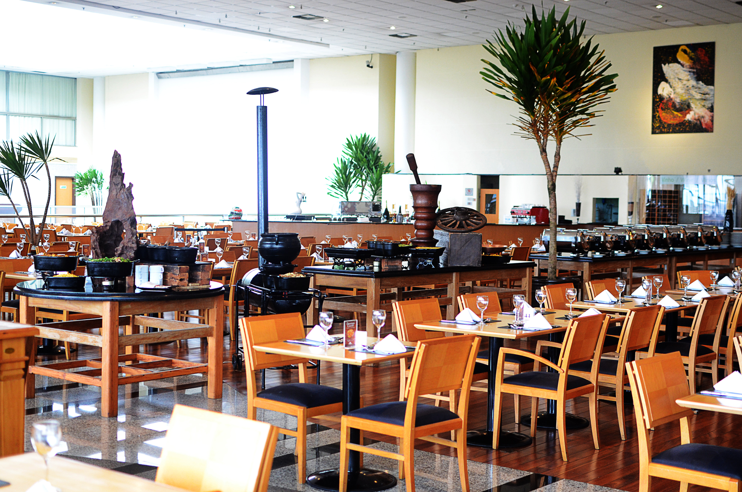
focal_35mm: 52
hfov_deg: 37.9
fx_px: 1080
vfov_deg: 25.6
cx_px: 371
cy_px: 246
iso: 1250
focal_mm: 35
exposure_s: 1/80
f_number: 2.5
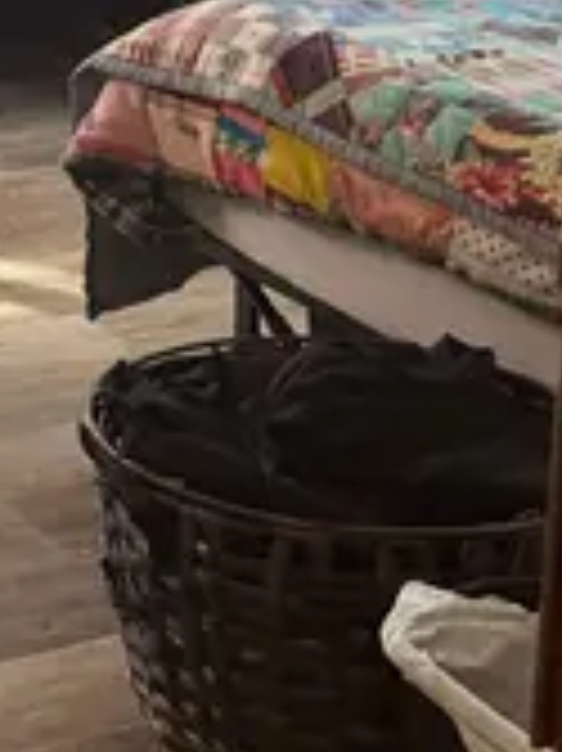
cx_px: -355
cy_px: -216
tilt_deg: -8.4
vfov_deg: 19.7
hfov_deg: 14.6
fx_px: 1994
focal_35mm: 92
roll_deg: -0.7
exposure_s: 1/60
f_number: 1.78
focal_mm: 6.76
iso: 320
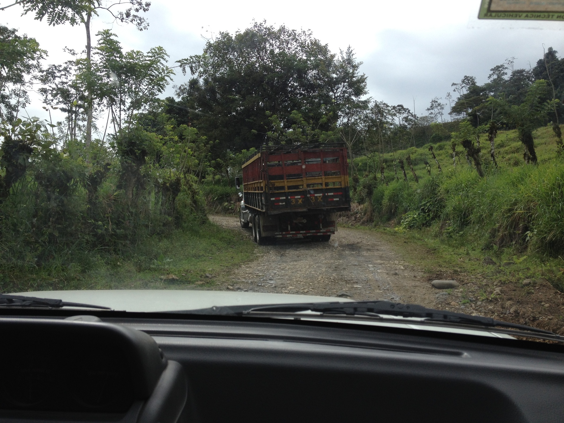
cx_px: 282
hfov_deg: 52.6
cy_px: 212
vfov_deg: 40.7
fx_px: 570
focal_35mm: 35
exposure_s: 1/1534
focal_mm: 4.28
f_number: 2.4
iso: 50
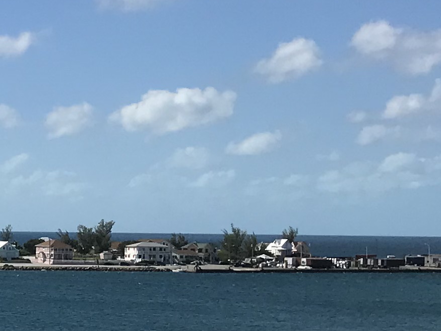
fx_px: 1643
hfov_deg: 13.4
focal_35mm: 129
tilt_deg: +3.5
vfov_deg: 11.5
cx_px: -404
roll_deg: -0.6
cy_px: 233
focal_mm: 3.99
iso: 20
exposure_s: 1/5051
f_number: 1.8
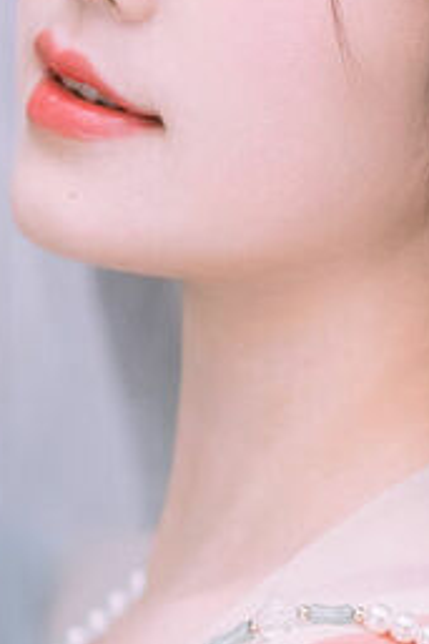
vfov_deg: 3.9
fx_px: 9325
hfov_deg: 2.6
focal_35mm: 521
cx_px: 55
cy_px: 913
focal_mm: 85
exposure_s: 1/250
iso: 200
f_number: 2
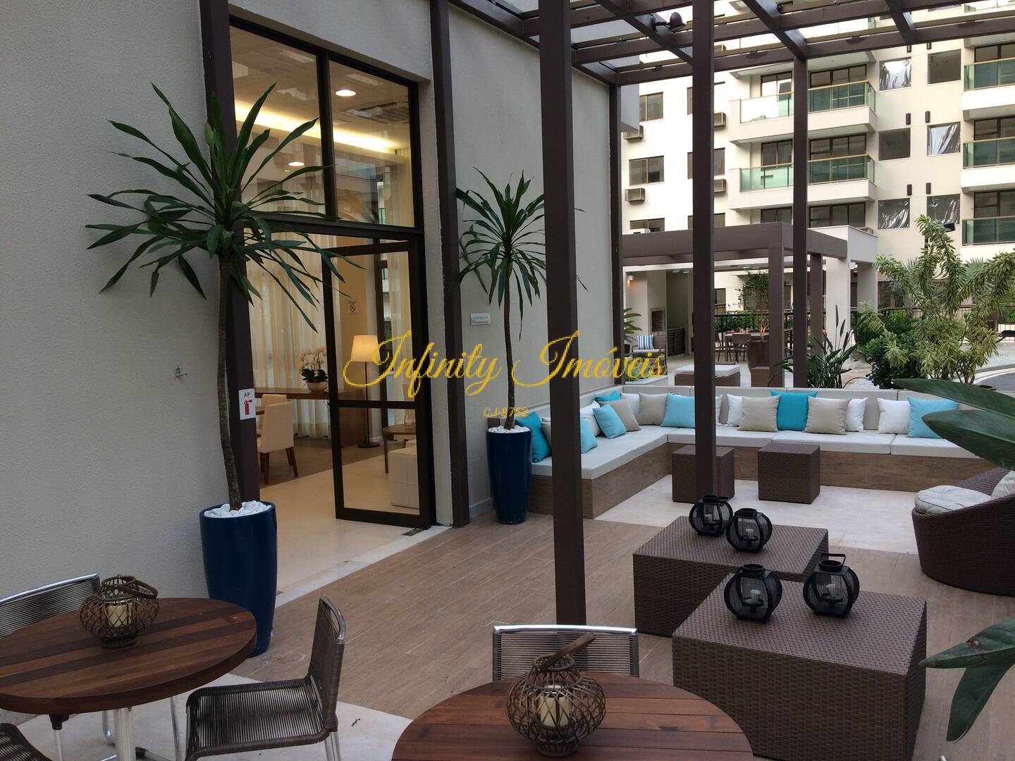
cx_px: 508
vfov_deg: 48.2
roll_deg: +2.4
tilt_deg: -5.4
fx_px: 850
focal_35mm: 29
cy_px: 380
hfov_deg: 61.7
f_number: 2.2
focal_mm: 4.15
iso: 50
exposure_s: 1/120
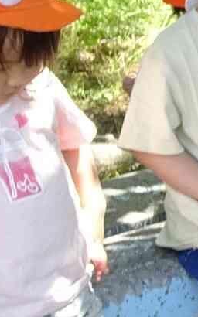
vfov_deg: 13.5
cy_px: -23
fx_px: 1313
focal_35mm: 152
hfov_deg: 7.6
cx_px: 593
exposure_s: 1/80
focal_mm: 4.1
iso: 80
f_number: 3.5
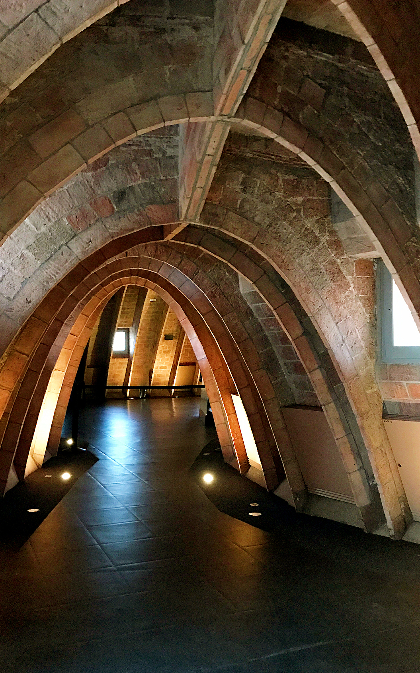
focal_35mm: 30
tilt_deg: +2.3
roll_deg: +0.5
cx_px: 192
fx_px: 550
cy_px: 339
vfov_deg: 62.9
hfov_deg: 41.8
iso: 160
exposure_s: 1/4
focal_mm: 3.99
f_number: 1.8
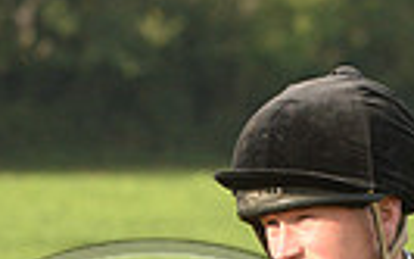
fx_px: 10004
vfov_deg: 1.5
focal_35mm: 887
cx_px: 121
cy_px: 518
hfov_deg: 2.4
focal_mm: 200
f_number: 7.1
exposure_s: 1/1250
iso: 2500
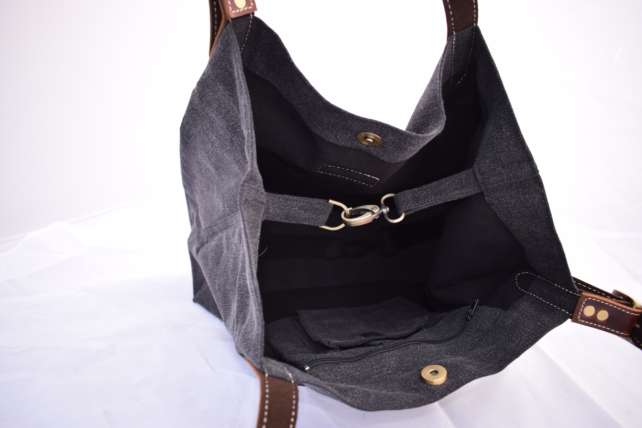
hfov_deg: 67.4
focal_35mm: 27
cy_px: 214
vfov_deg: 48.0
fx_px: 482
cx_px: 321
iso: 100
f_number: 3.5
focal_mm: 18
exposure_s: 1/200
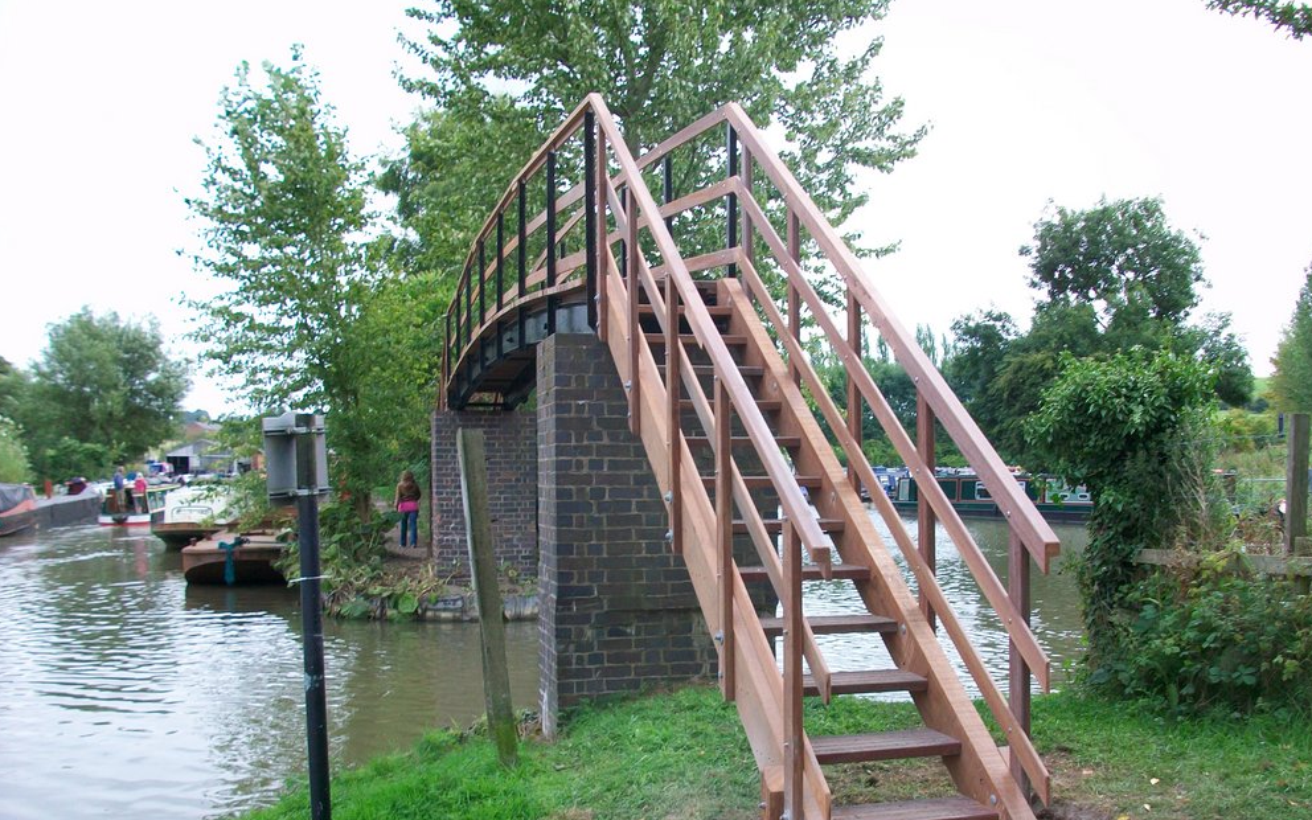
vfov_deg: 36.2
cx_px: 673
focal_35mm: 35
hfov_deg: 55.3
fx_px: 1251
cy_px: 481
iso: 64
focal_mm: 5.7
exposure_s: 1/320
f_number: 2.8
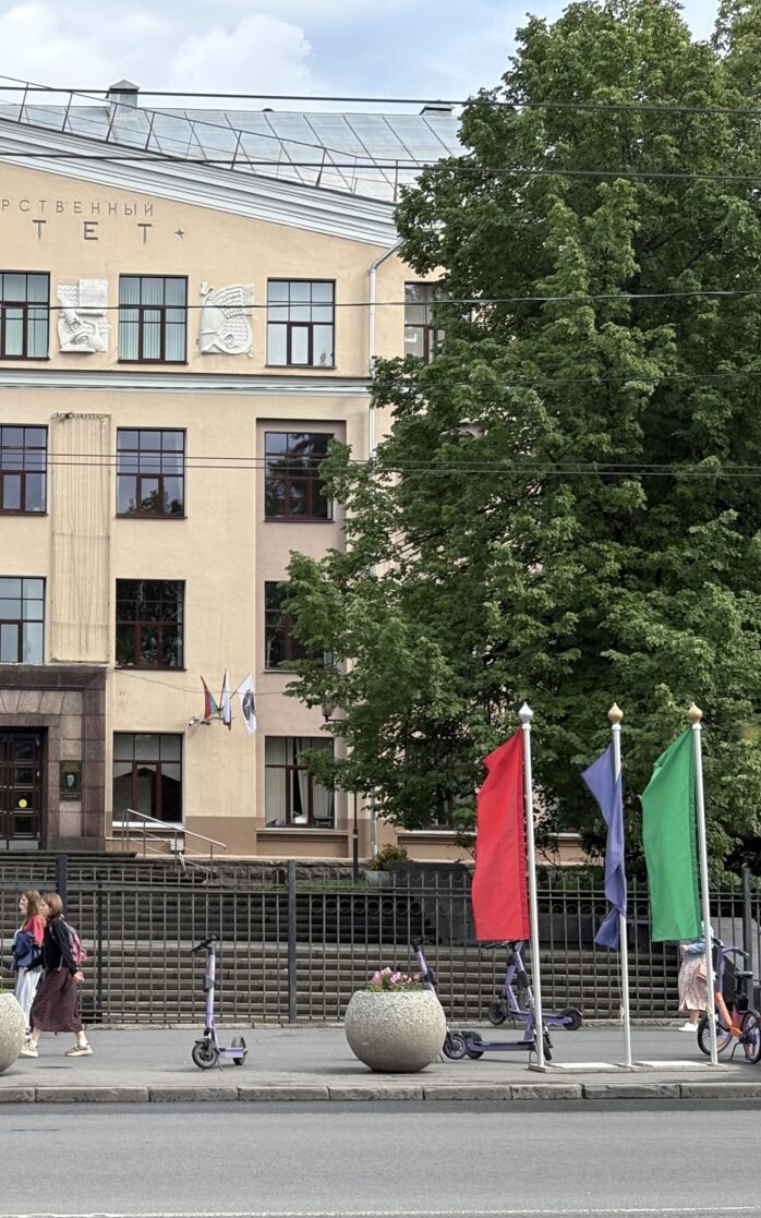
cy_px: 608
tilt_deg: +7.7
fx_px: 2456
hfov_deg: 17.1
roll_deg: +0.1
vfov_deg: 27.8
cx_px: -37
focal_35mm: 74
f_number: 1.6
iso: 32
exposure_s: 1/1218
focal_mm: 5.96
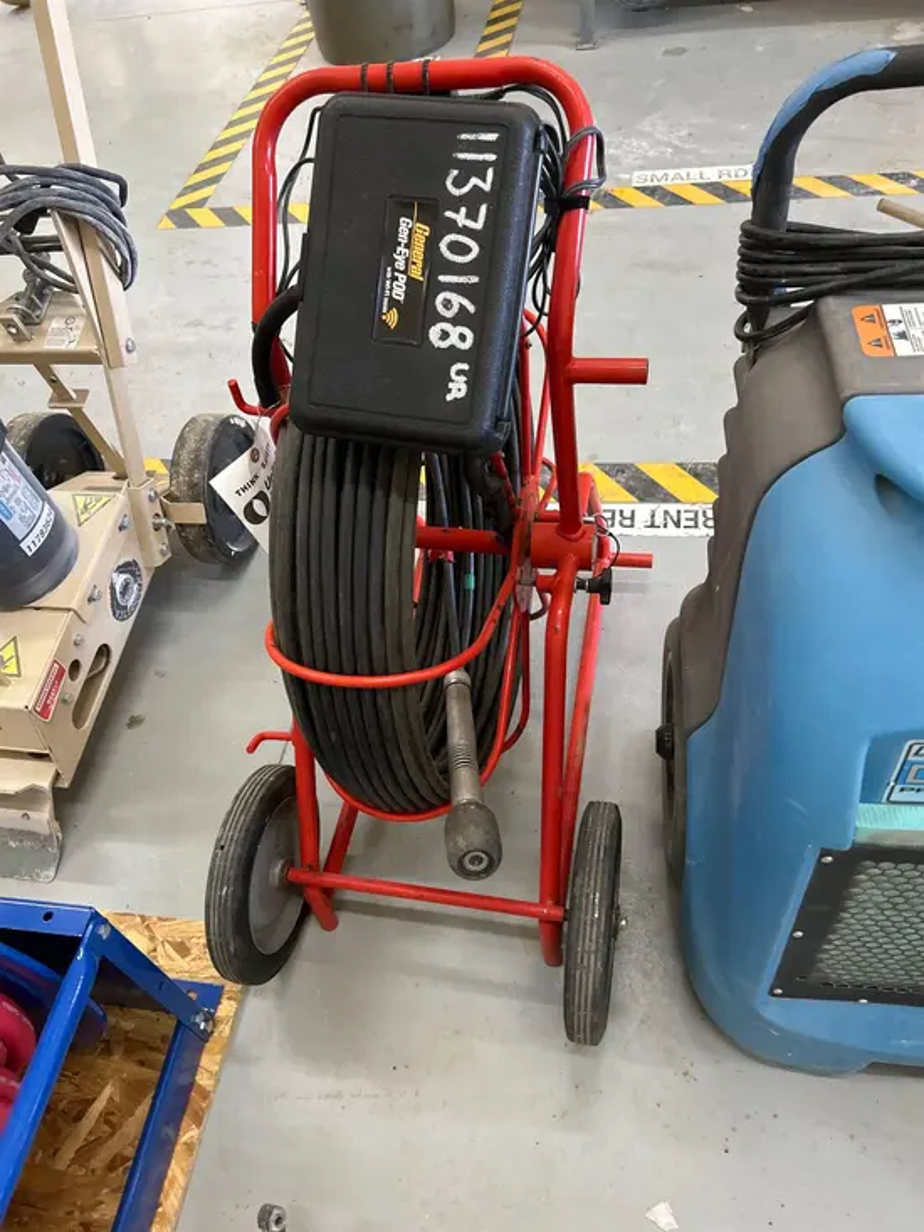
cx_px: 462
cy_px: 616
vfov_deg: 67.3
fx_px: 925
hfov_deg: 53.1
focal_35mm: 26
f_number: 1.5
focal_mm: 5.7
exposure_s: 1/60
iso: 200
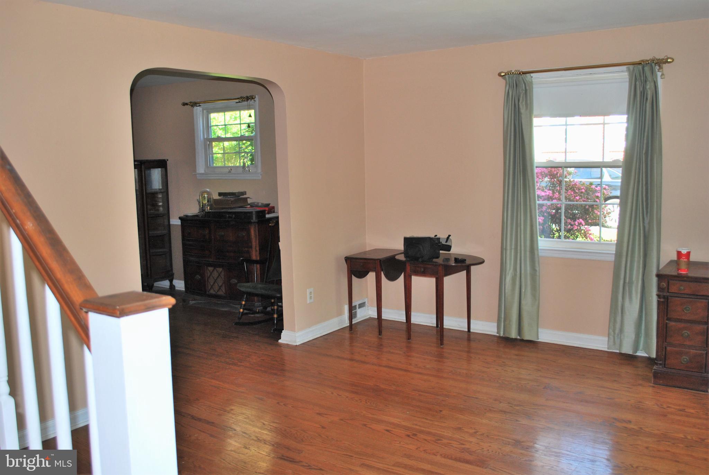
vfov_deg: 40.1
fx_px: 651
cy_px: 238
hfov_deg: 57.2
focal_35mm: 33
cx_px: 354
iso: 200
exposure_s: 1/60
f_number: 4
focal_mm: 22
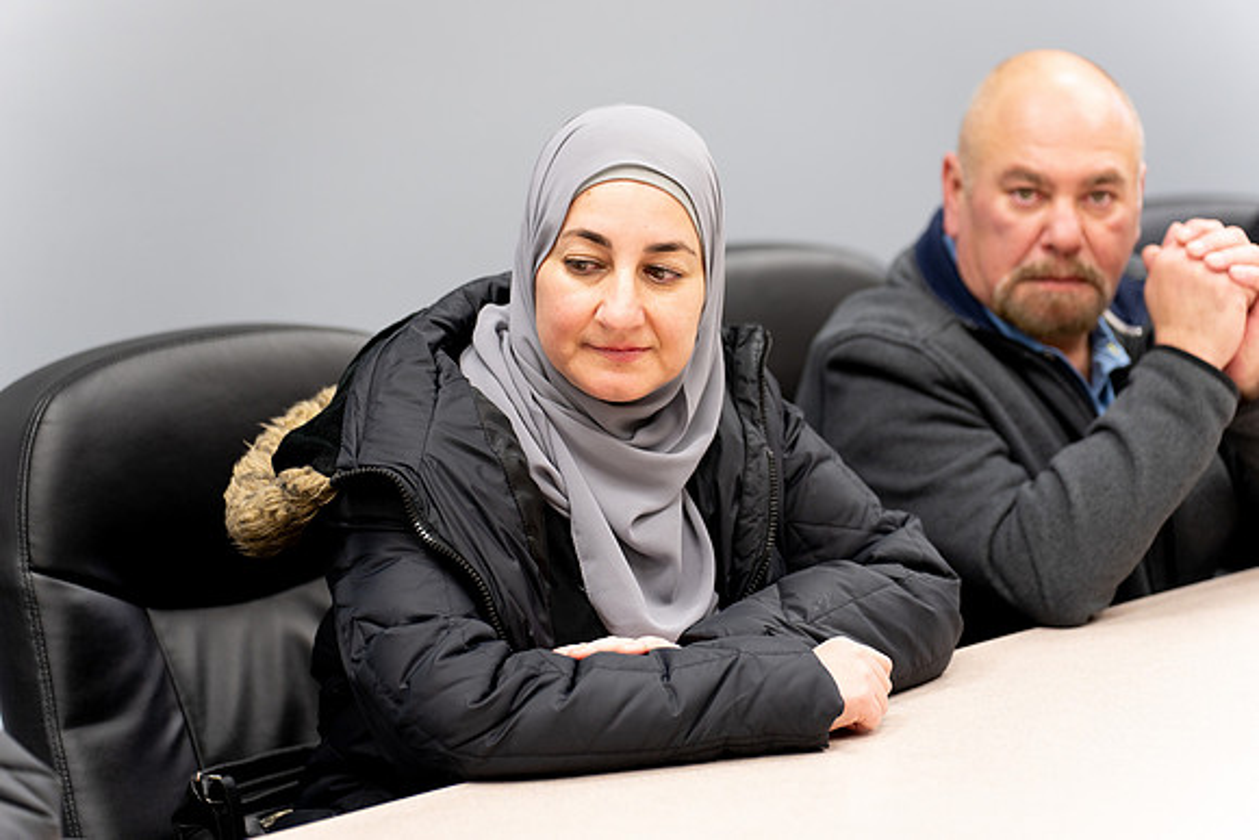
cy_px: 420
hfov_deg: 17.2
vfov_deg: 11.5
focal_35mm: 119
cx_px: 630
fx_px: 4162
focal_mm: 119
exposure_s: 1/160
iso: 800
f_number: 2.8
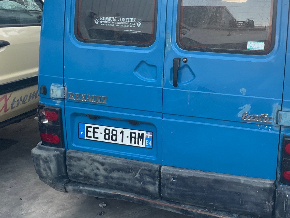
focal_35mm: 41
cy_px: 77
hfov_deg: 44.8
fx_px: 344
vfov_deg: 34.9
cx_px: 203
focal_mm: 4.2
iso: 80
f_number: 1.6
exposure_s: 1/121
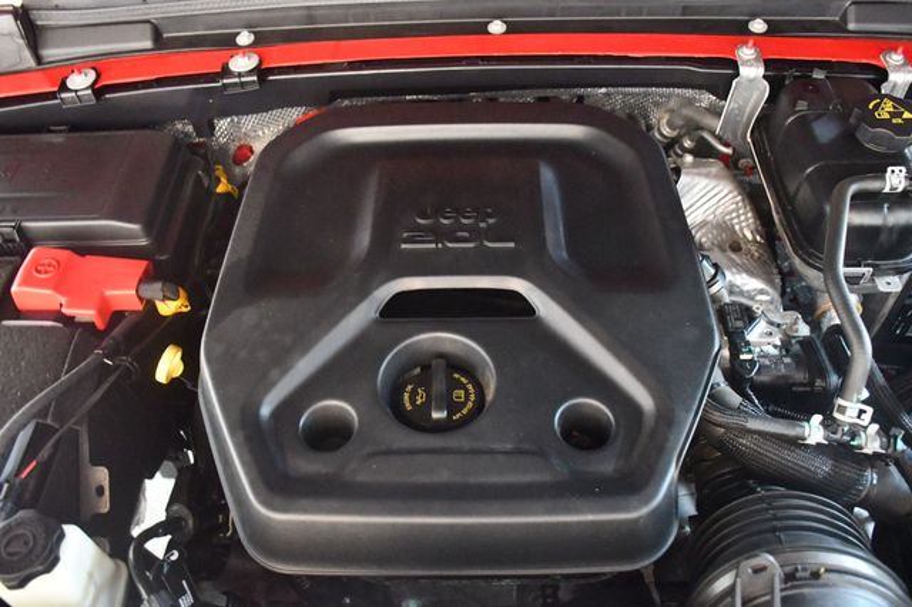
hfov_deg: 57.2
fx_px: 836
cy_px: 304
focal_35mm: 33
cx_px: 456
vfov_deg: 39.9
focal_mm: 22
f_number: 3.5
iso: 12800
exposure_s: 1/20
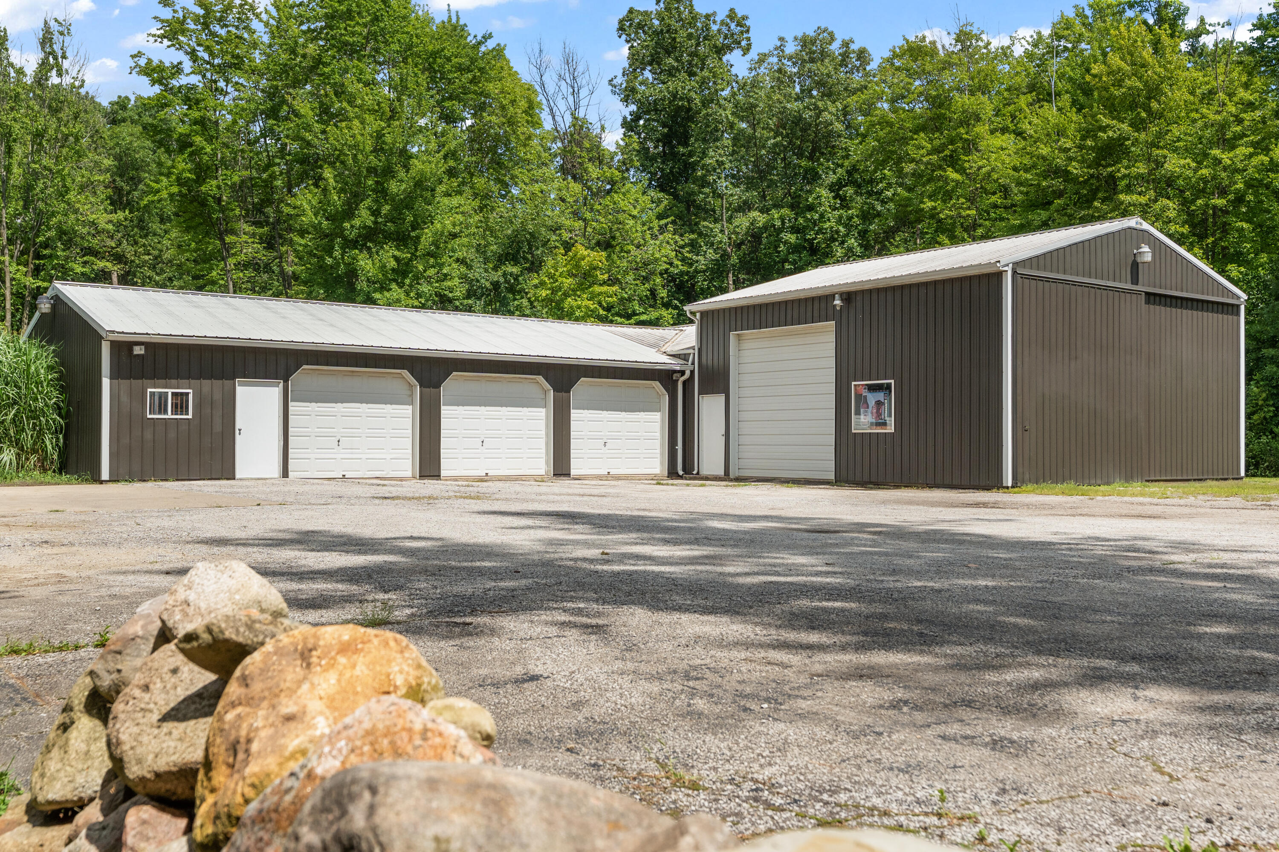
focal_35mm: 32
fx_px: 1137
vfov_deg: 41.1
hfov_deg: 58.7
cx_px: 640
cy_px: 426
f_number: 5
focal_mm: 21.9
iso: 400
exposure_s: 1/640
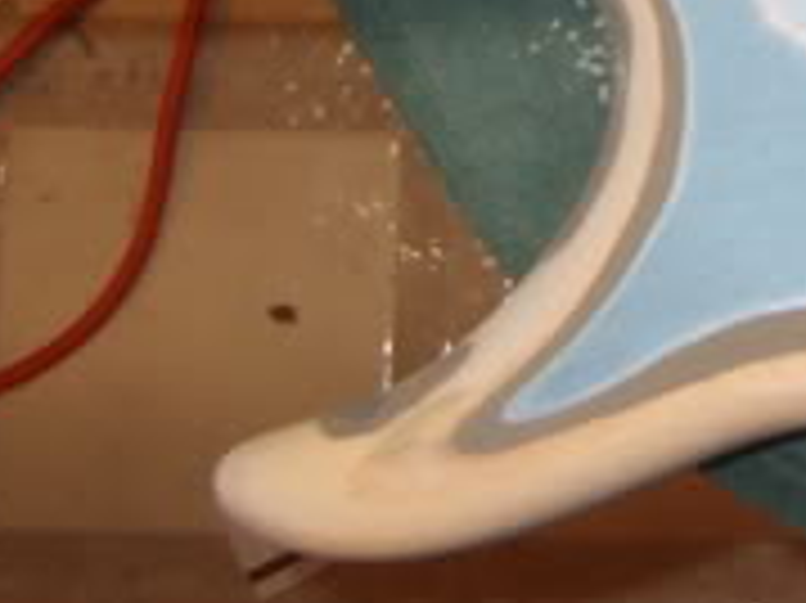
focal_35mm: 125
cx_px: 1022
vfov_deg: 11.3
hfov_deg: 15.1
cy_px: -338
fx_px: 2909
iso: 100
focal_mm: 7.4
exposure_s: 1/30
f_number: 2.8
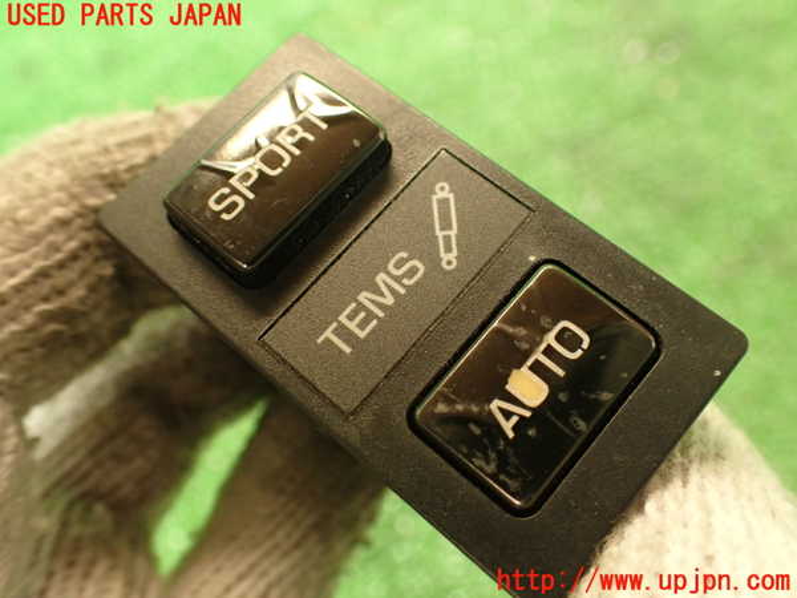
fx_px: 737
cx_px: 398
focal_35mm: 32
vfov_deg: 44.2
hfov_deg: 56.8
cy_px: 299
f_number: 2.4
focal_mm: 5.79
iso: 320
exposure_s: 1/30
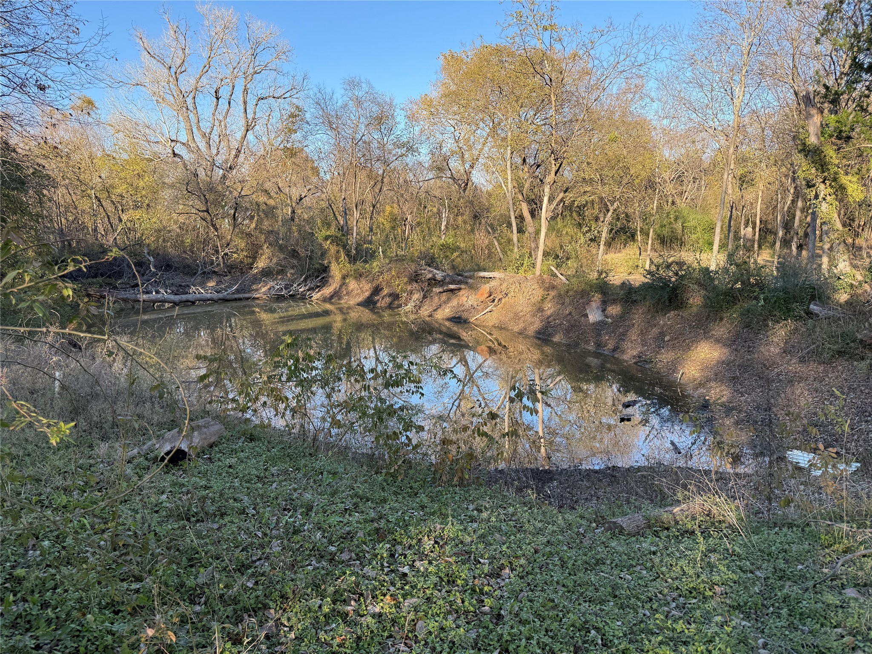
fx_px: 605
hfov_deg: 71.6
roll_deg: +1.1
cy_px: 327
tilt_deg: -6.9
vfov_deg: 56.8
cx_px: 436
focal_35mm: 24
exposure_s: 1/750
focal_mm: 6.76
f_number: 1.78
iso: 80
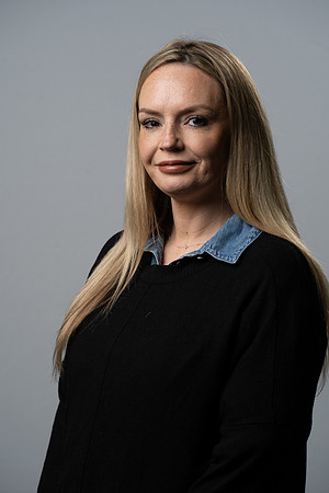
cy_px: 246
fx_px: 2070
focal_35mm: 151
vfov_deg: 13.6
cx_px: 164
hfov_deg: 9.1
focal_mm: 151
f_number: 7.1
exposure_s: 1/160
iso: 160
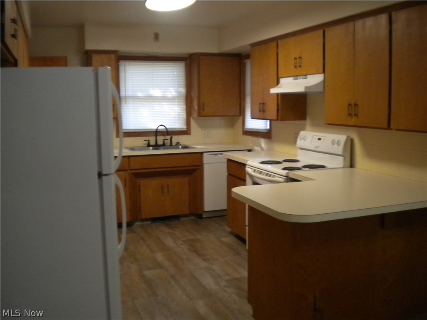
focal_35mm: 35
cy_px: 160
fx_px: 432
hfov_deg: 52.6
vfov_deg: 40.7
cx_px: 214
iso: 400
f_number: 3.1
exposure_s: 1/64.5
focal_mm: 6.3
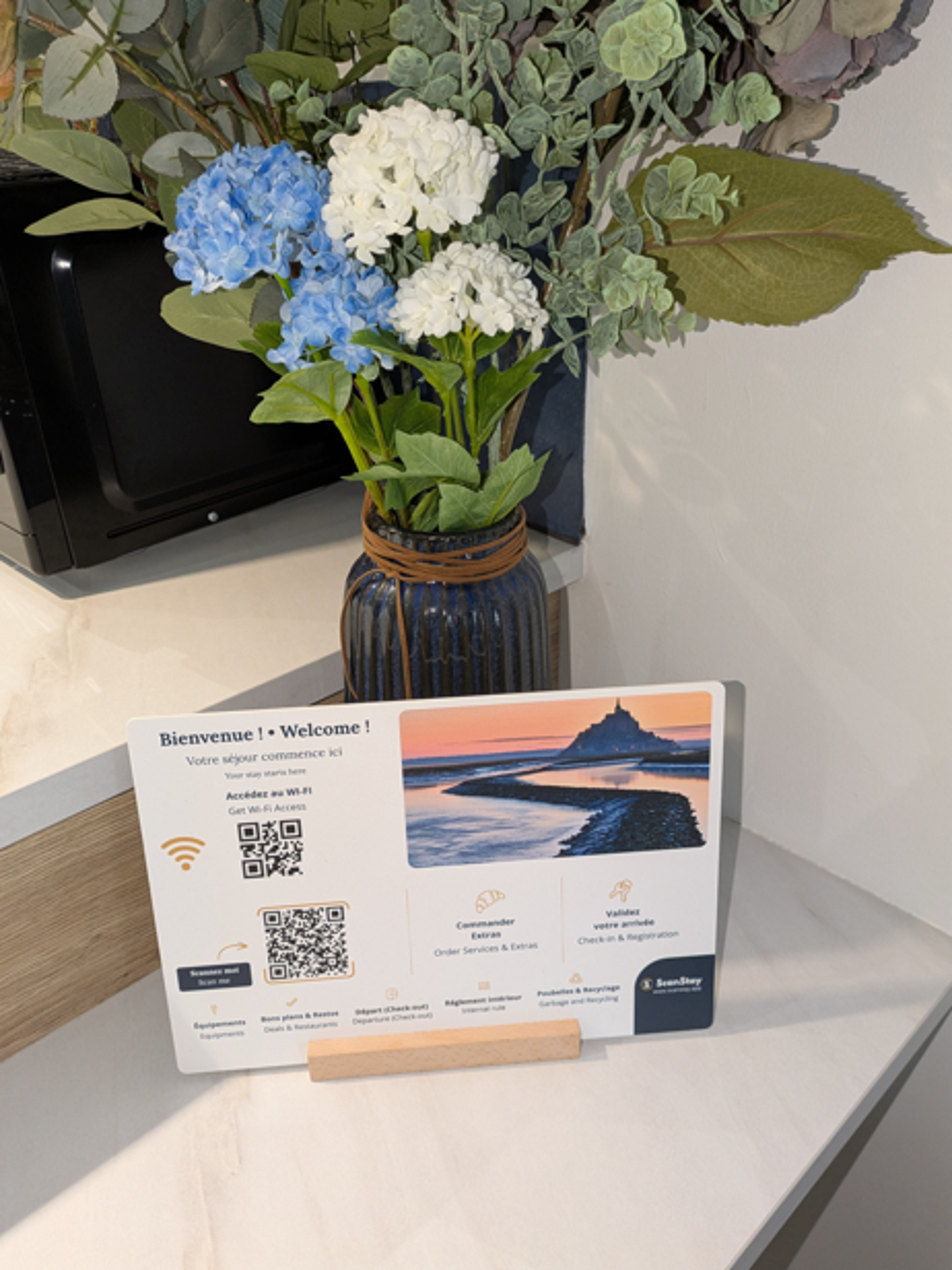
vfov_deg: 67.3
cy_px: 639
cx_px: 481
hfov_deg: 53.1
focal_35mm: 26
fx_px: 953
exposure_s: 1/100
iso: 480
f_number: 1.89
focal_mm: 5.43
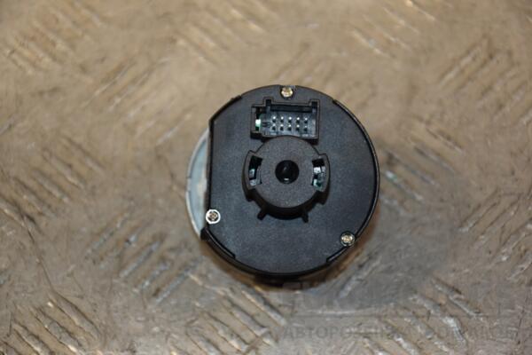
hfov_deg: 15.2
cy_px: 178
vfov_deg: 10.2
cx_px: 266
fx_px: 1995
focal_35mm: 135
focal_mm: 90
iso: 800
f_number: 5.6
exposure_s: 1/200
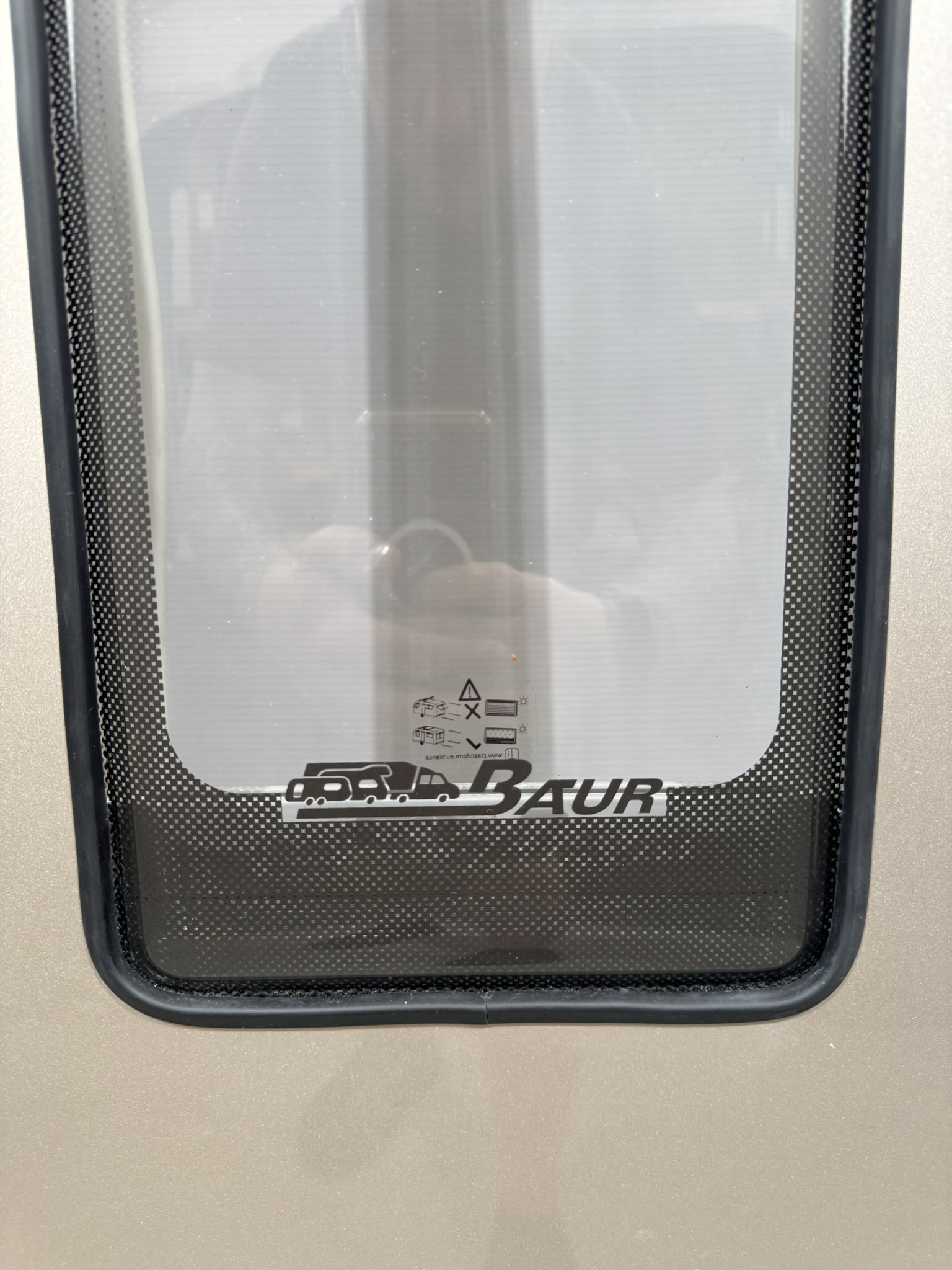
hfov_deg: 56.8
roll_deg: +0.2
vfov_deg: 71.6
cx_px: 476
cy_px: 635
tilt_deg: -11.6
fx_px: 880
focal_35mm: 24
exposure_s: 1/100
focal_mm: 6.76
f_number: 1.78
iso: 160
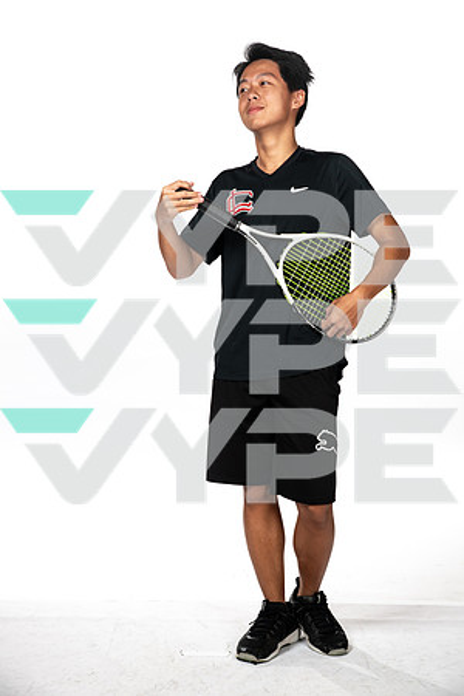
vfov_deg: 32.4
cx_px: 232
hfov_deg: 21.9
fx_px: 1199
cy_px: 348
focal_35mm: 62
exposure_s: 1/320
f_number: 7.1
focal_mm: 62
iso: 400
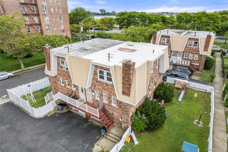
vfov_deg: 57.2
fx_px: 139
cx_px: 114
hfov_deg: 78.6
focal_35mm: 22
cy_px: 76
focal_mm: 8.38
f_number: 2.4
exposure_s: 1/1000
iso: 100
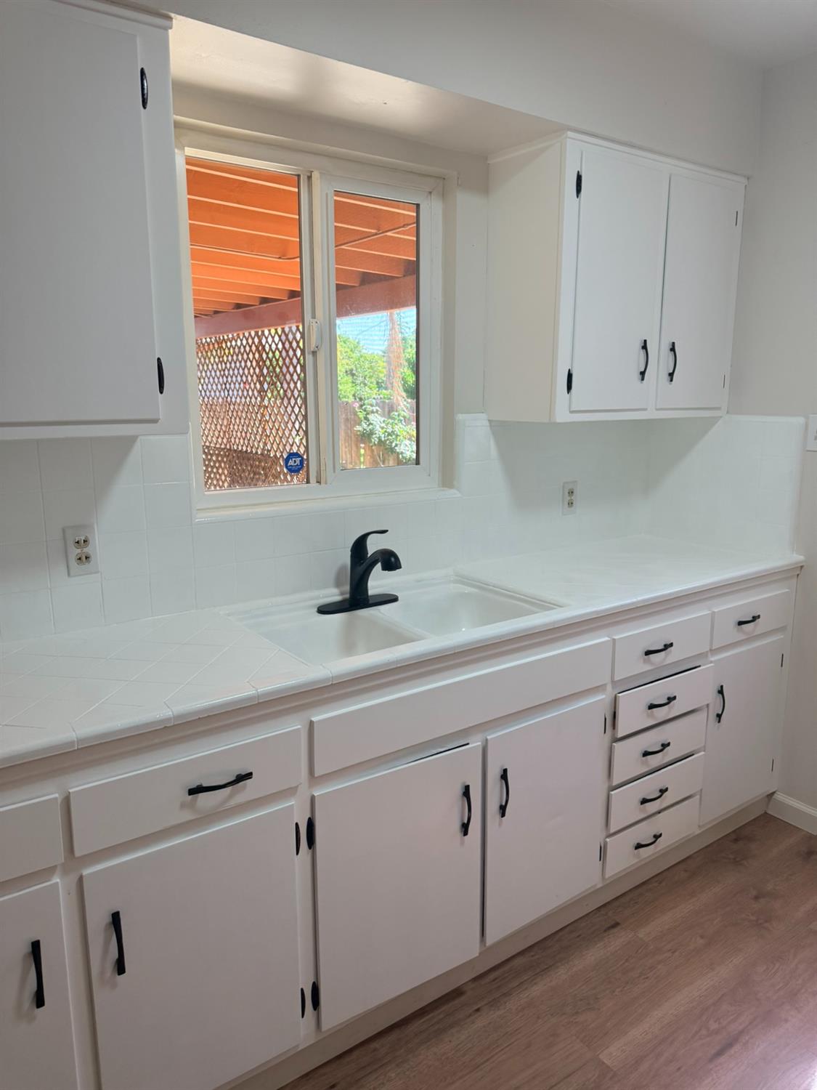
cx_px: 408
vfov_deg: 71.6
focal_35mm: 24
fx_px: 755
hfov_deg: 56.8
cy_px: 545
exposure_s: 1/228
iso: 160
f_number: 1.78
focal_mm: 6.76
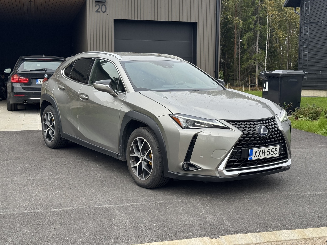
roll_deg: +0.2
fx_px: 453
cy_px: 122
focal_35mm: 48
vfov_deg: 30.3
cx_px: 164
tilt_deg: -4.6
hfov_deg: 39.7
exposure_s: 1/952
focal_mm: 6.76
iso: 64
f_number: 1.78
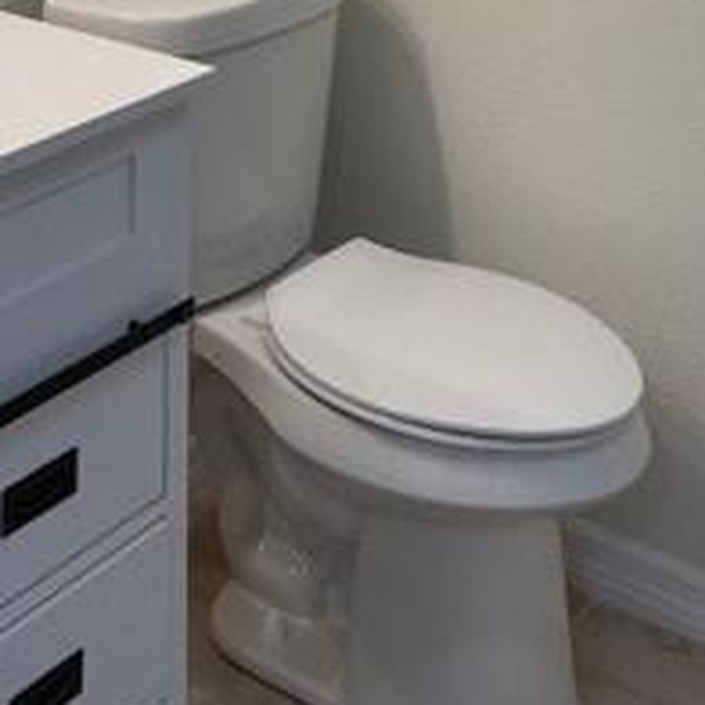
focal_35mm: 75
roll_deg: -0.5
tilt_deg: -5.1
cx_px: 432
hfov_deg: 23.0
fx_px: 1728
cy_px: -370
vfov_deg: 19.8
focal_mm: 5.1
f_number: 1.6
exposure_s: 1/120
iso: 50
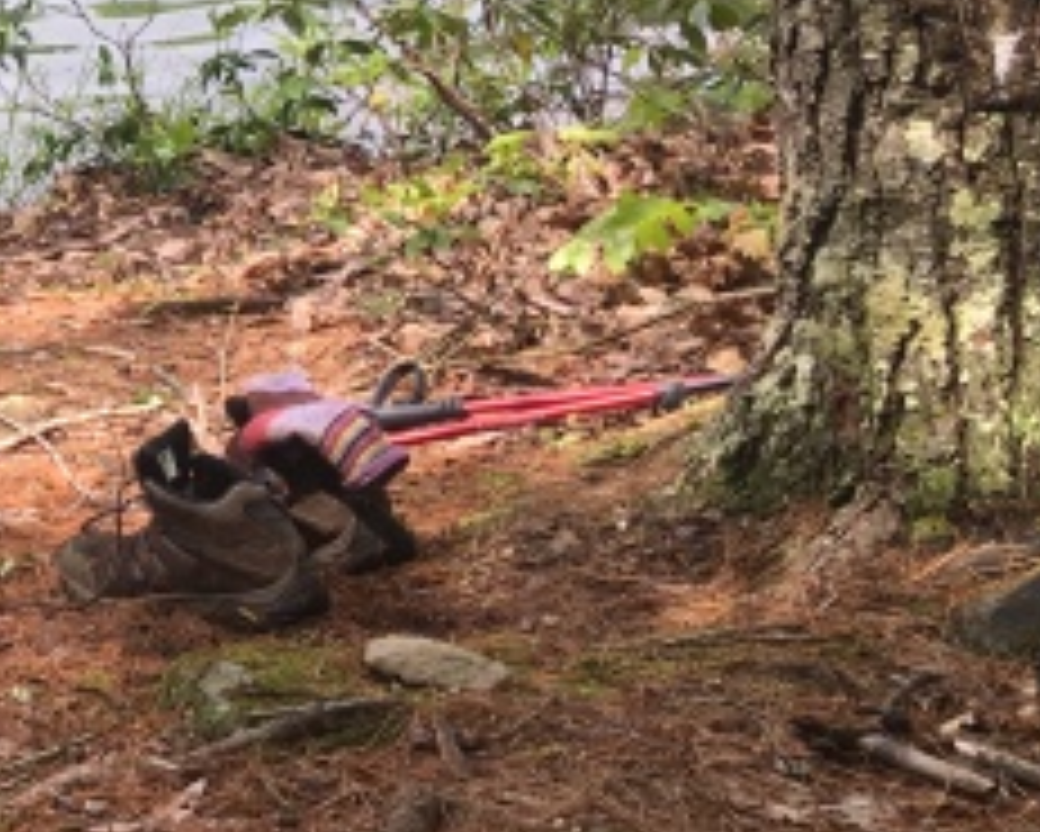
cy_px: -247
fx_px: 3018
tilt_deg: -12.8
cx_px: -621
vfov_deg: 15.0
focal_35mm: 98
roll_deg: +0.0
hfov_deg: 17.2
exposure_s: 1/214
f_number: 2.2
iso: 25
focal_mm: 4.15
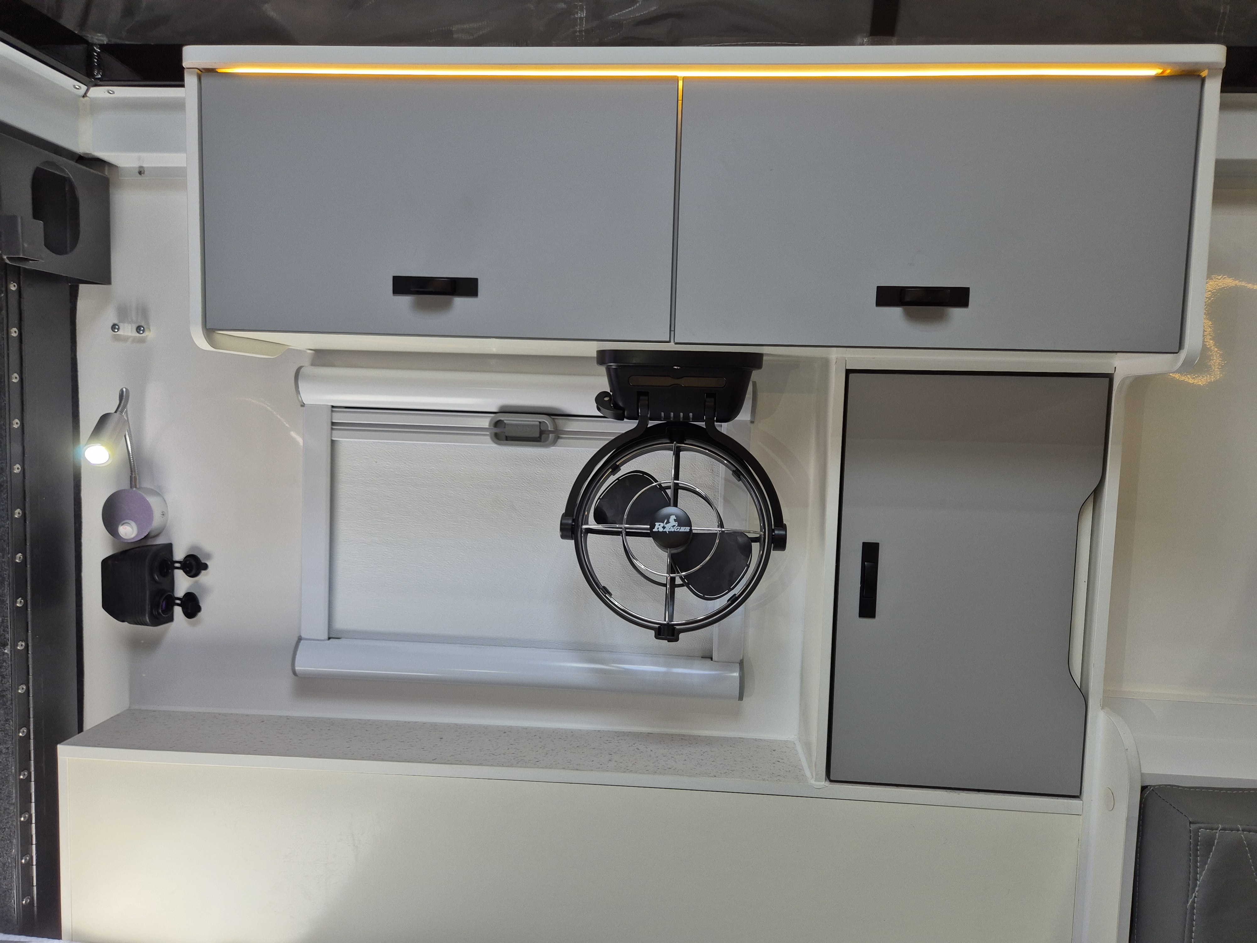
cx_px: 628
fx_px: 835
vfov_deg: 58.9
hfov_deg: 73.9
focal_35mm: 23
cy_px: 472
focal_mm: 5.4
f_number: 1.8
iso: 125
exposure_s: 1/180
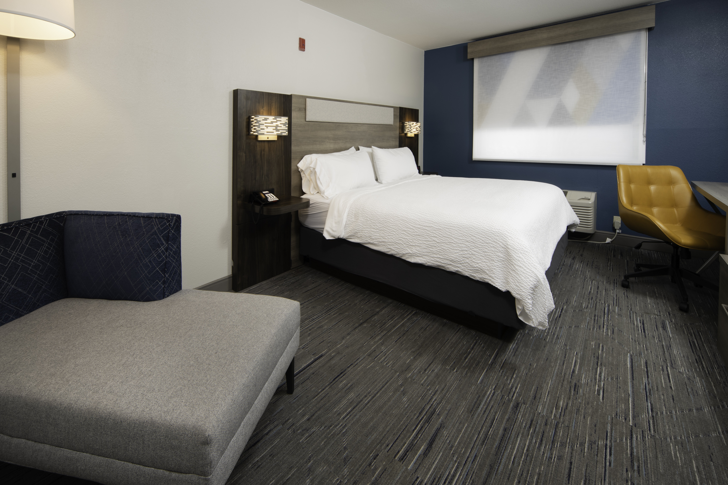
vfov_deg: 85.4
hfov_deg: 108.3
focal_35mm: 13
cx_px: 364
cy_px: 242
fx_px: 263
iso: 100
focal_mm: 13
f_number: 14
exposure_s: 1/4
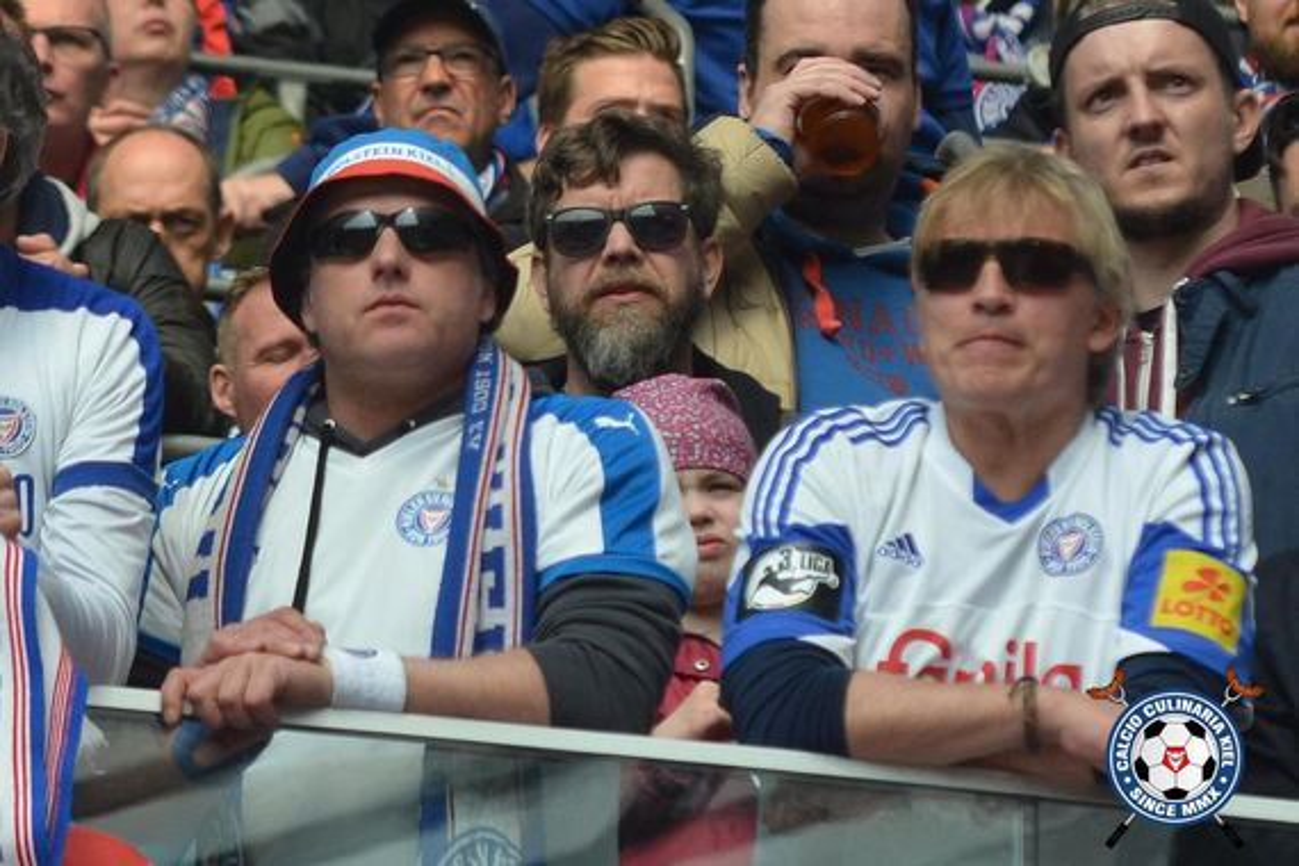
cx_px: 650
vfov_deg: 4.6
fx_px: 10824
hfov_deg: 6.9
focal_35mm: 300
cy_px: 433
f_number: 5.6
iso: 400
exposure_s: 1/1600
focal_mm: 200
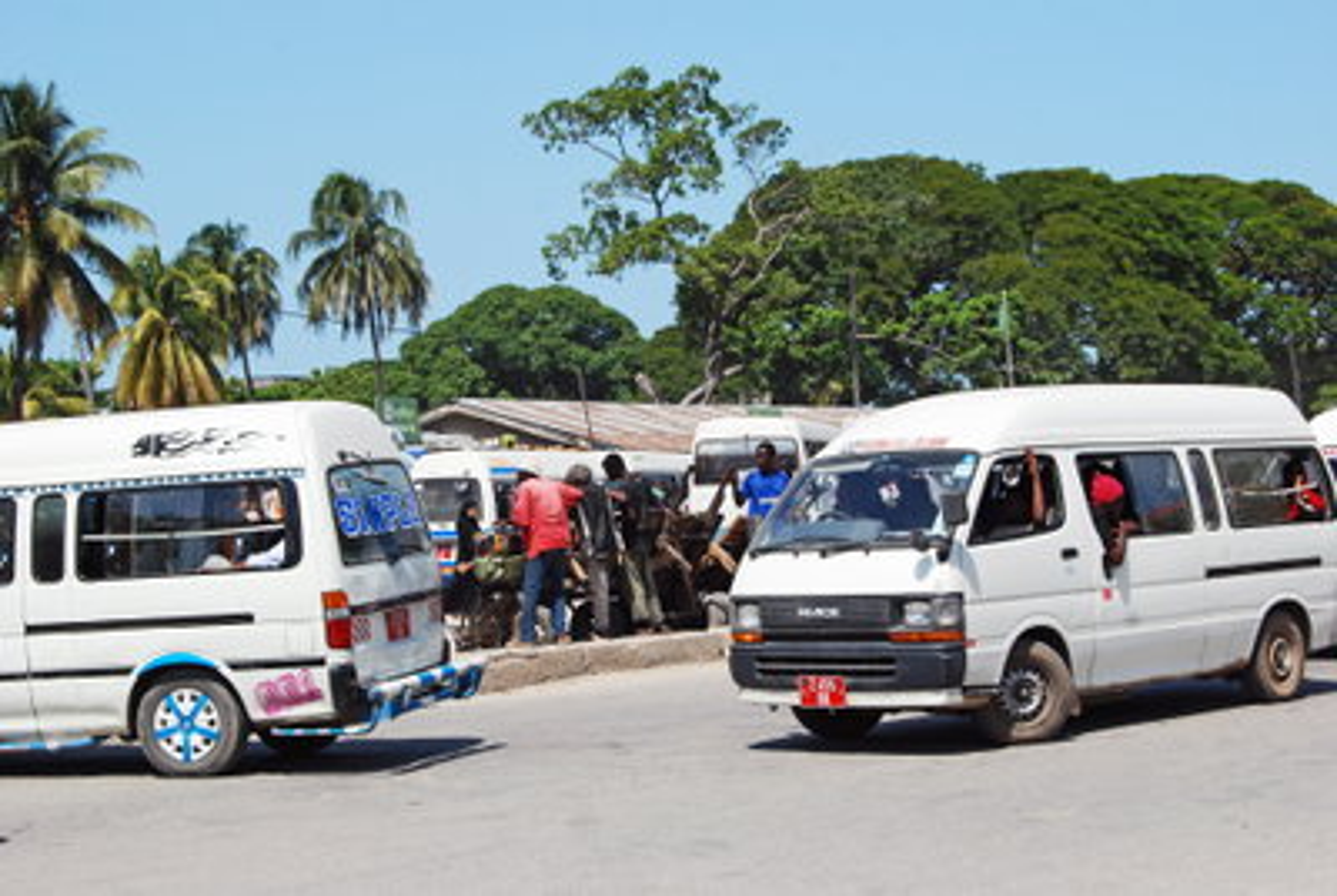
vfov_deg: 20.2
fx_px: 2511
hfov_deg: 29.8
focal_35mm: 68
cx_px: 668
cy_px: 448
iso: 250
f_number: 10
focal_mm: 45
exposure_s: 1/500
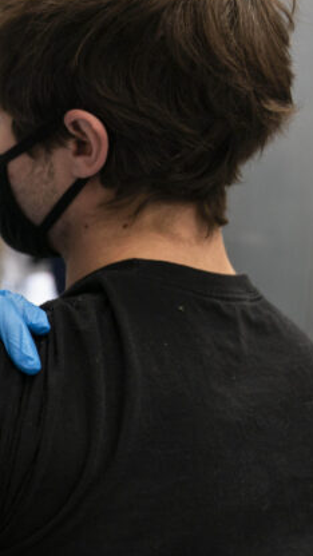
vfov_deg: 35.9
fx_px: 856
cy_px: 322
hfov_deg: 18.8
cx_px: -128
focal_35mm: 58
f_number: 2.8
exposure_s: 1/250
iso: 1600
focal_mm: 30
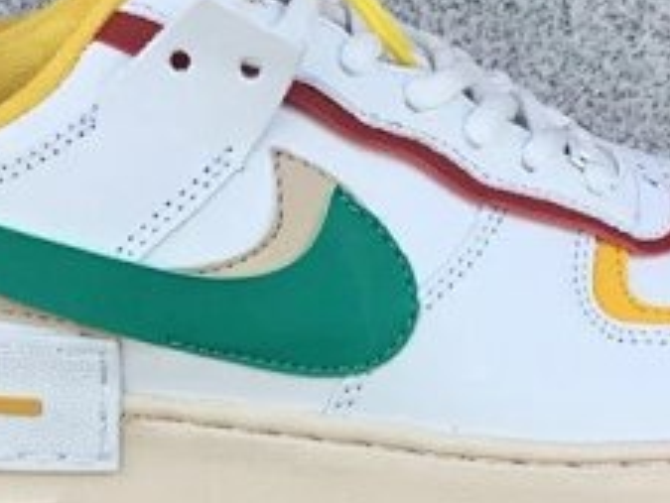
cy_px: 485
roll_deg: -0.3
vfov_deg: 16.5
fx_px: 1704
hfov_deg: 22.2
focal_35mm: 88
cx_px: 342
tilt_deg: -20.2
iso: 25
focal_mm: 3.3
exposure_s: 1/151
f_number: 2.4
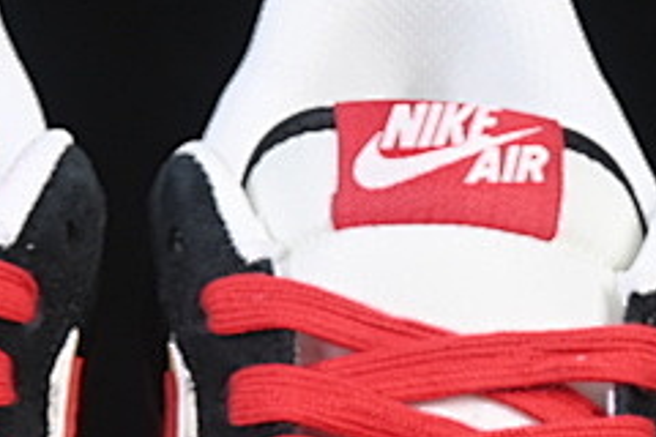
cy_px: 863
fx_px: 6159
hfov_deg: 6.1
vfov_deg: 4.0
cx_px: 98
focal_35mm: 338
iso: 160
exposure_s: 1/60
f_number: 6.3
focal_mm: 50
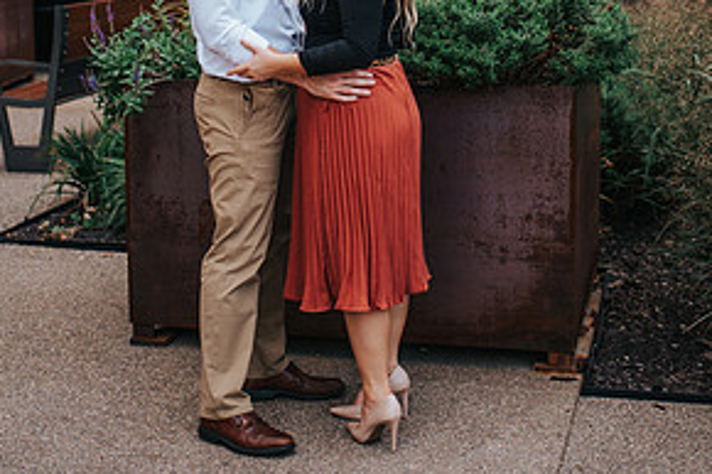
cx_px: 344
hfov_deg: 28.9
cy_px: 1
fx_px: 1384
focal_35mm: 70
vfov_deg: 18.9
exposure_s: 1/800
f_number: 1.8
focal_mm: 35
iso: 450
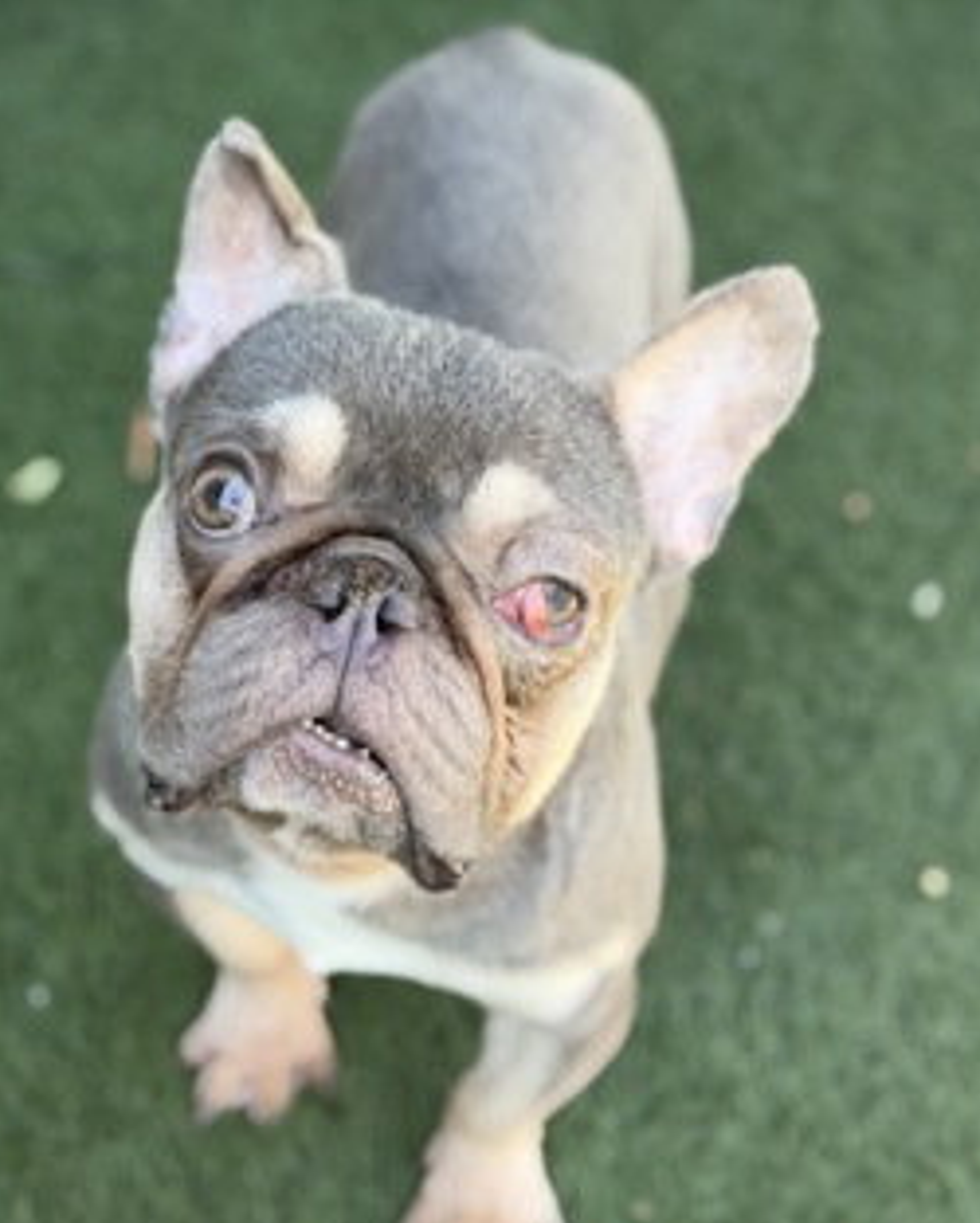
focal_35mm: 63
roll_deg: -2.0
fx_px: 2282
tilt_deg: -44.4
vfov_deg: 30.0
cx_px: 345
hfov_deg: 24.1
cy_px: 613
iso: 64
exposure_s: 1/261
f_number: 1.78
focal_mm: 6.76
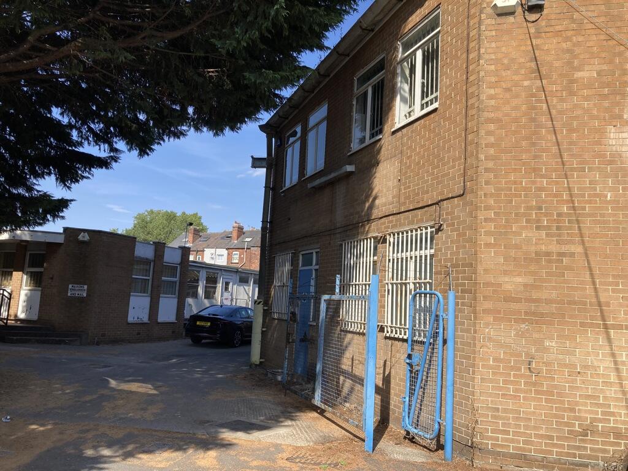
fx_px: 508
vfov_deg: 49.7
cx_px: 314
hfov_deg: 63.4
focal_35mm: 28
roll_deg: -4.4
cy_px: 236
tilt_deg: +7.4
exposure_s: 1/1215
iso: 20
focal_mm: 3.99
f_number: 1.8
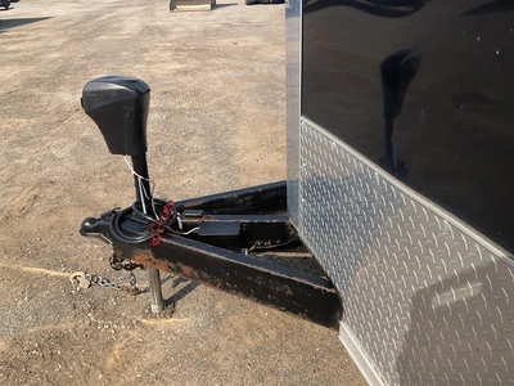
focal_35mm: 29
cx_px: 257
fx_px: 431
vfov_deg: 48.2
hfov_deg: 61.7
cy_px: 193
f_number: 1.8
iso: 25
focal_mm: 3
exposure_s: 1/1168
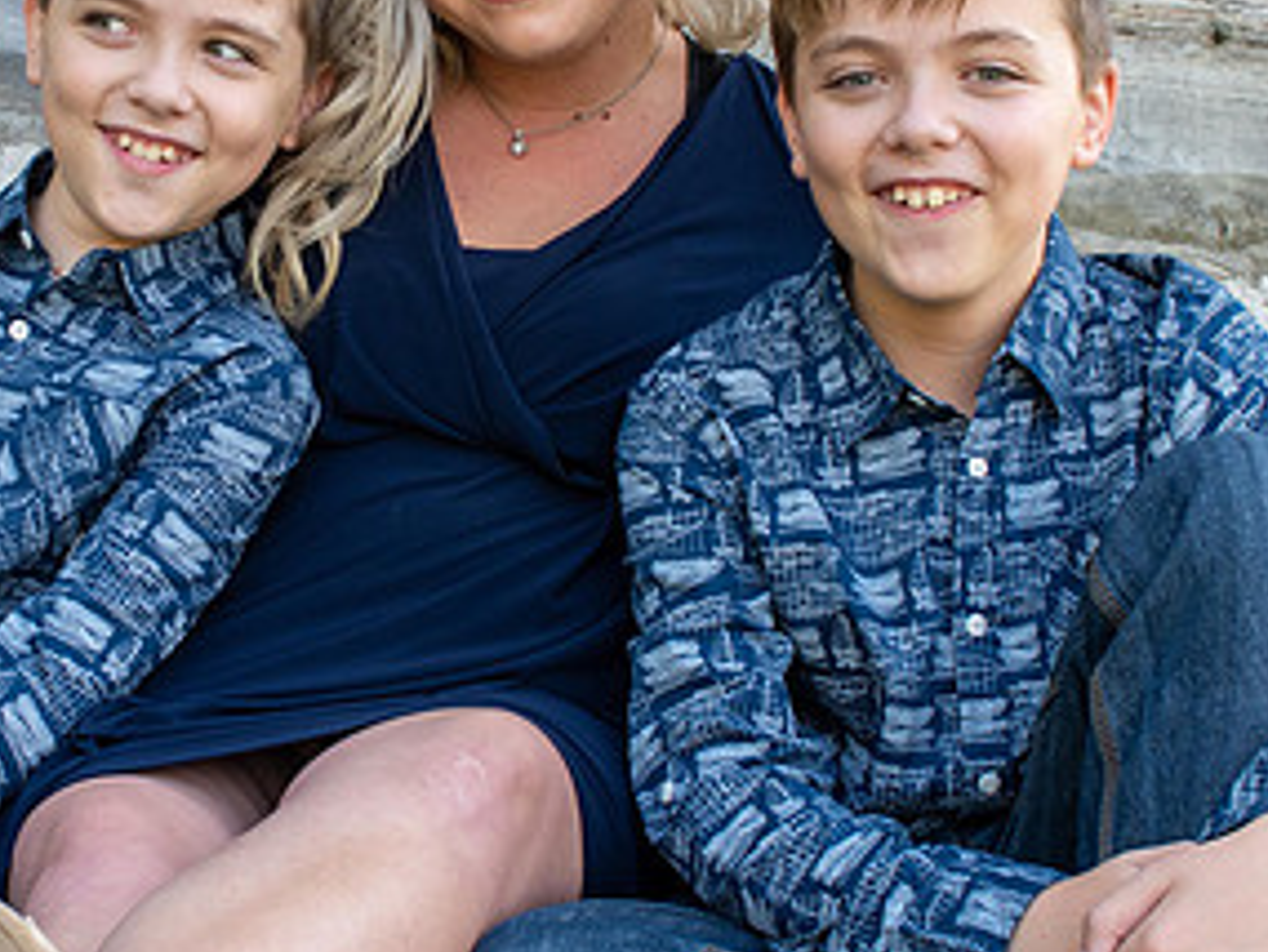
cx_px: 346
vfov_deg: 15.6
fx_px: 3481
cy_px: 343
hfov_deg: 20.5
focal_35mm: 95
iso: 400
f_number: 6.3
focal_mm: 31
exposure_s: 1/160
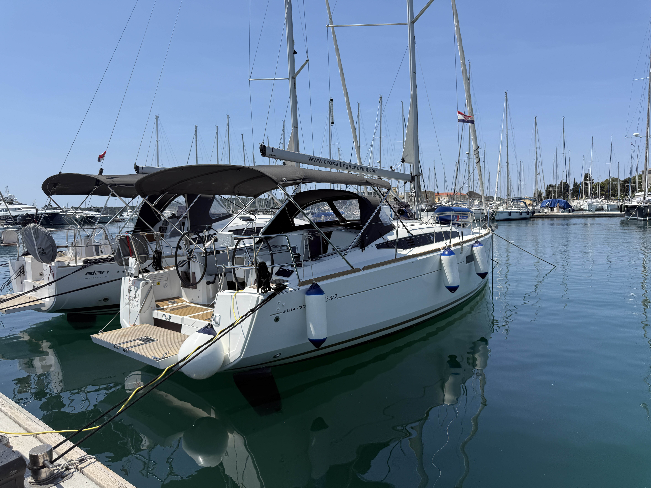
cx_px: 326
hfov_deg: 71.6
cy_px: 244
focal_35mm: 24
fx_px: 451
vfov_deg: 56.8
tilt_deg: -3.4
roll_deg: +2.4
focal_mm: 6.76
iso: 80
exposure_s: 1/4975
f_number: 1.78
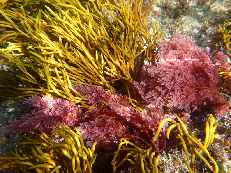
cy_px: 86
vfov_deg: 54.9
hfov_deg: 69.4
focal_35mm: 25
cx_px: 116
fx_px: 167
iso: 100
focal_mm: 4.5
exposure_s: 1/200
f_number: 2.8
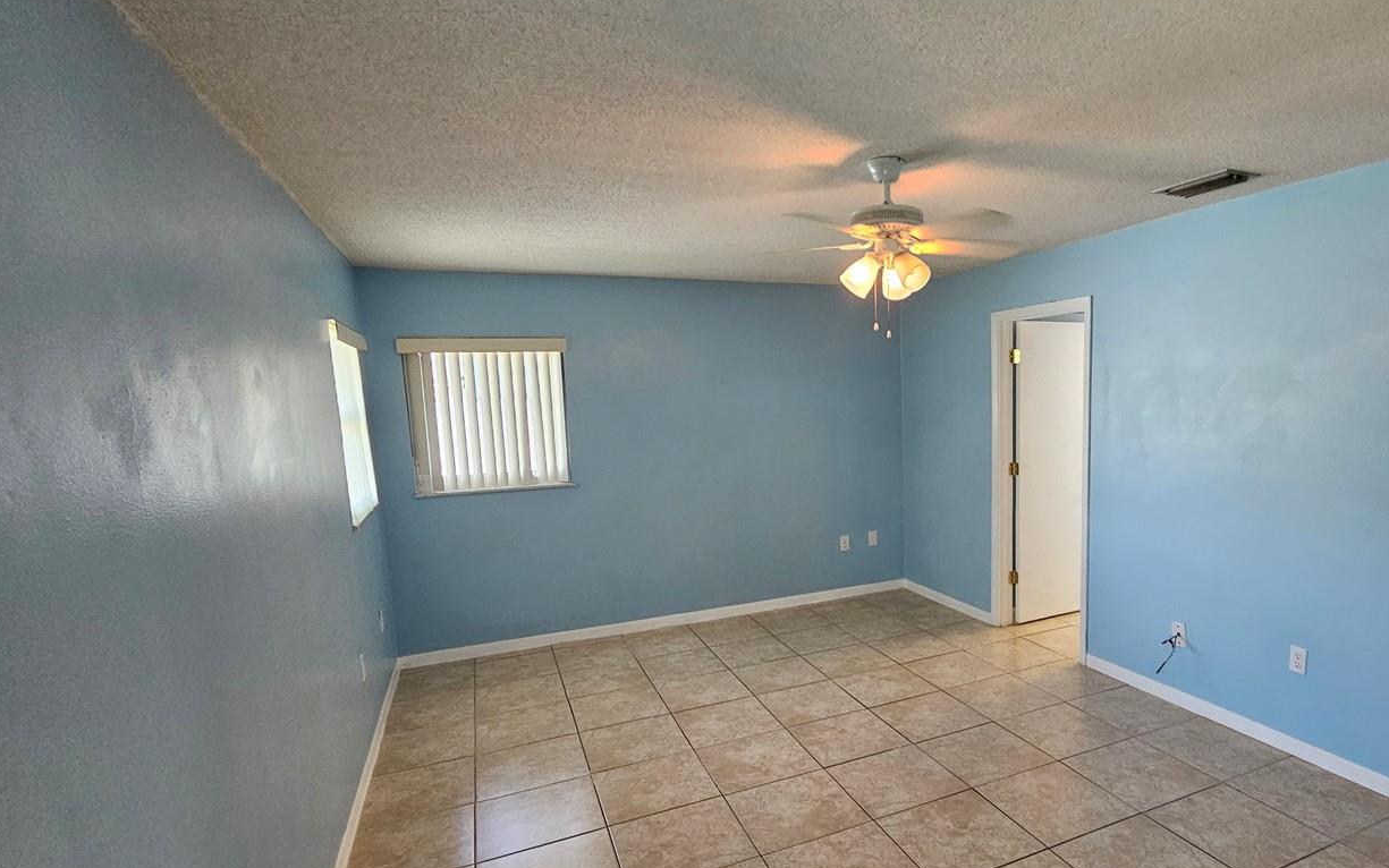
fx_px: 681
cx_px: 864
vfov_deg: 64.8
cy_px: 484
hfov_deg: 89.3
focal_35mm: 18
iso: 200
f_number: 2.2
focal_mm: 2.2
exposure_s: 1/60
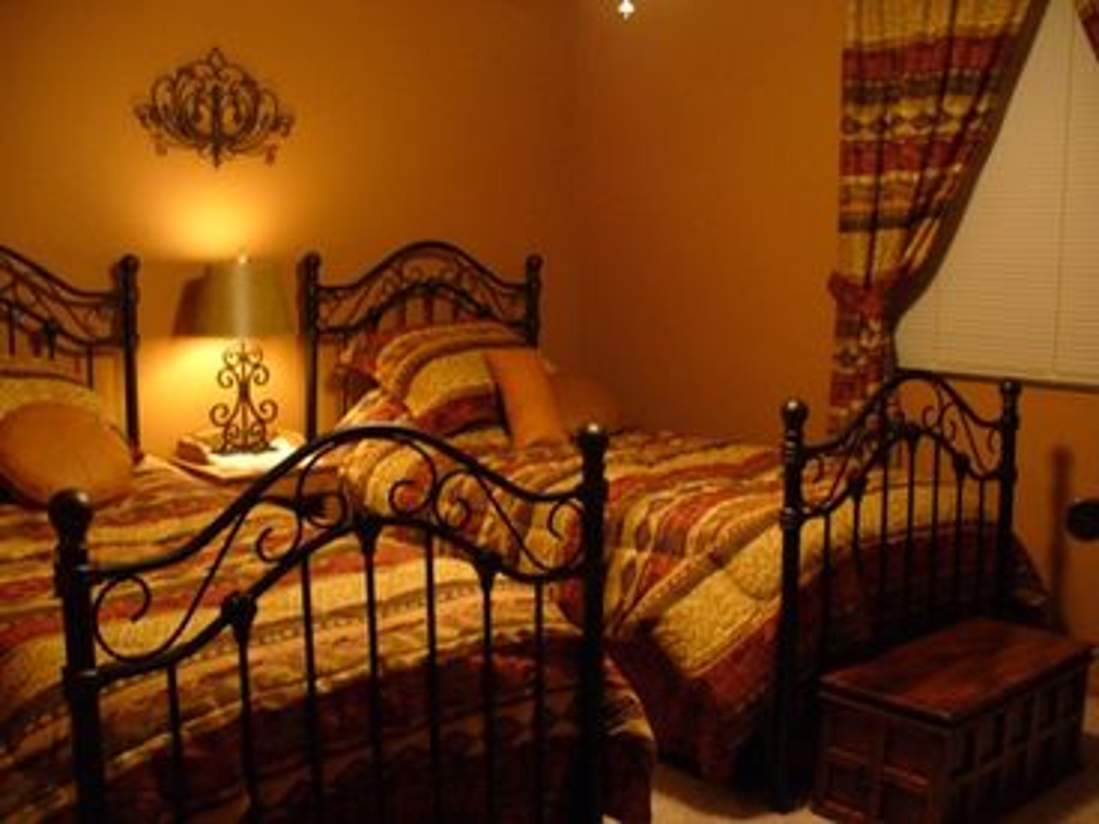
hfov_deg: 50.1
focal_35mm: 37
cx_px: 550
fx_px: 1175
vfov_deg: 38.7
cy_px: 412
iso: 200
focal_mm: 6.1
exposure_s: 1/8
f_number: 2.8
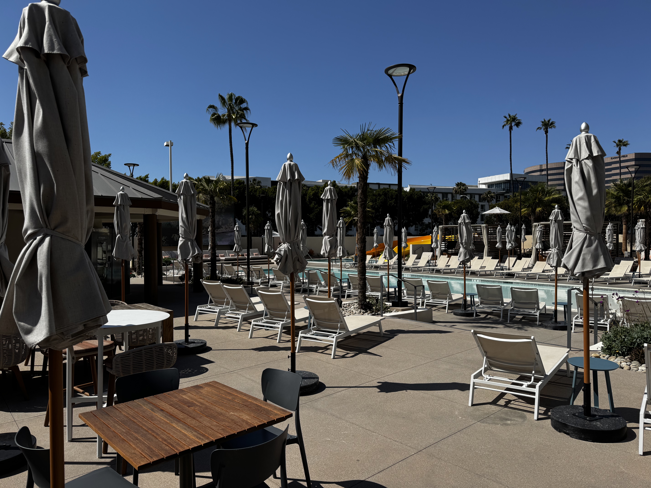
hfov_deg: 71.6
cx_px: 326
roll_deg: -0.3
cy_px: 244
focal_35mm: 24
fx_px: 451
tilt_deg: -0.9
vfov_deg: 56.8
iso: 80
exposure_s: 1/7092
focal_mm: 6.76
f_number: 1.78
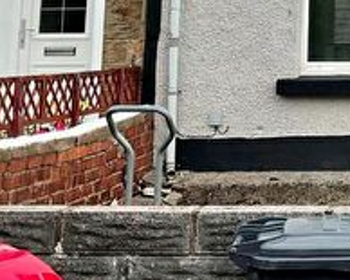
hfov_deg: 17.6
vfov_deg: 14.3
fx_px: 1056
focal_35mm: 102
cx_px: 456
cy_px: -118
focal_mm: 3
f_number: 1.8
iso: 20
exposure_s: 1/650
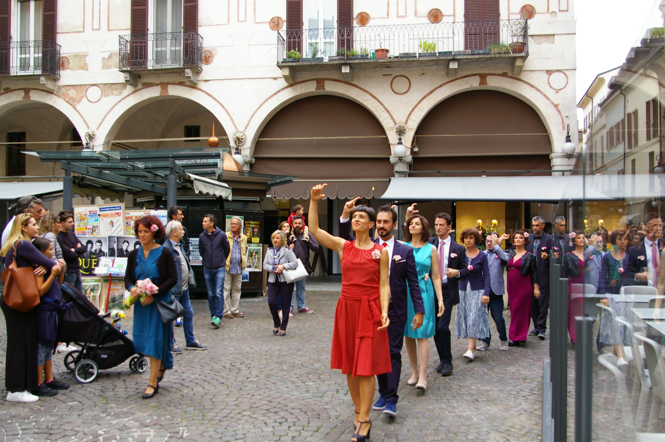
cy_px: 221
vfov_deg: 38.3
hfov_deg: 55.1
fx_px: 637
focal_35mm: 34
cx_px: 332
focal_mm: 23
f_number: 5.6
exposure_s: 1/60
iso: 400
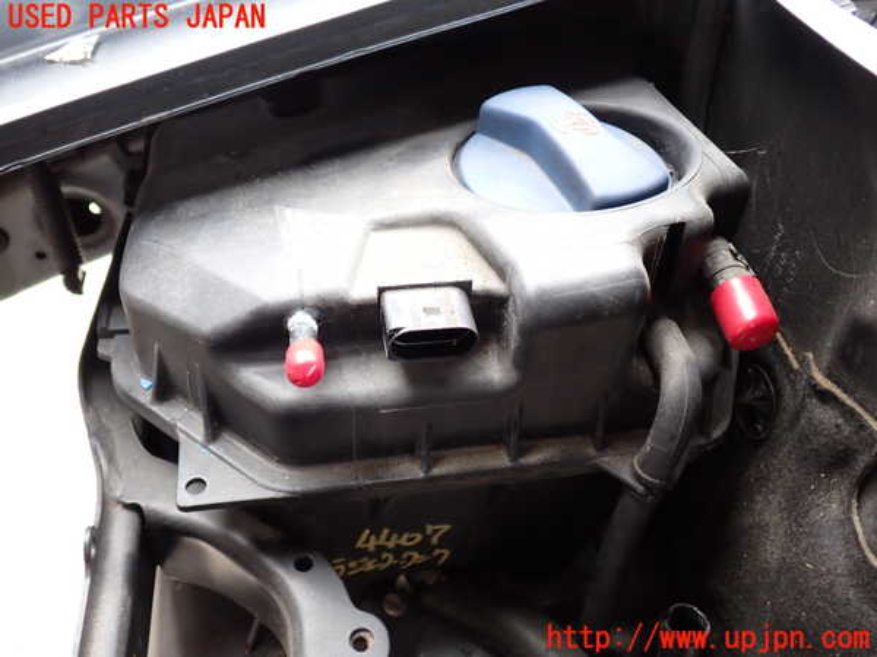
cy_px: 328
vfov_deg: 44.2
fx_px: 811
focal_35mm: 32
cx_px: 438
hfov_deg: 56.8
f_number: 2.4
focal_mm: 5.79
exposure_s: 1/60
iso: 125
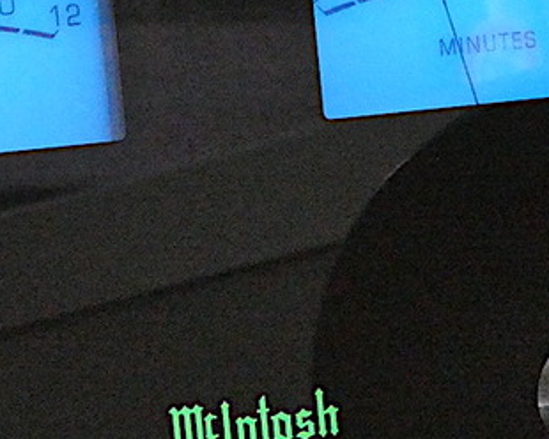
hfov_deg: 6.5
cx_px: 122
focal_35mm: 296
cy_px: 230
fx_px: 4809
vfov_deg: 5.2
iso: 1600
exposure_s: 1/80
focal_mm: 17.5
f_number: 5
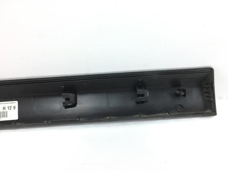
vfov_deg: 48.2
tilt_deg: -38.4
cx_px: 114
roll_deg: +0.5
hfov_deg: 61.7
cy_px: 86
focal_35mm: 29
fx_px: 191
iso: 32
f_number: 2.2
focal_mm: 4.15
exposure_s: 1/100
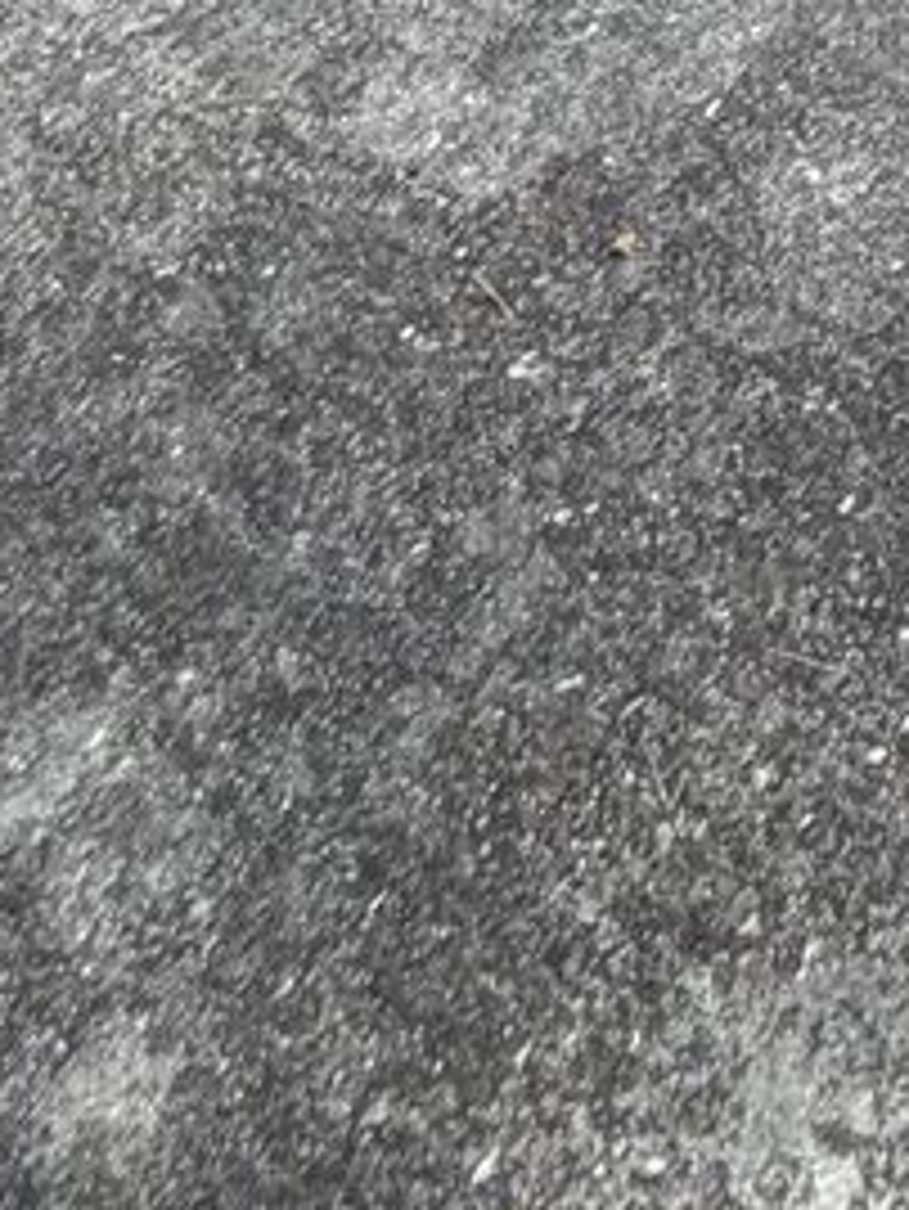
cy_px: -1957
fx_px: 2624
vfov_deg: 13.6
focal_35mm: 75
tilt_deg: -5.0
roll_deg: -0.9
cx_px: 1580
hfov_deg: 16.7
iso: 50
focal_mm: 2.22
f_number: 2.2
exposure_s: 1/203
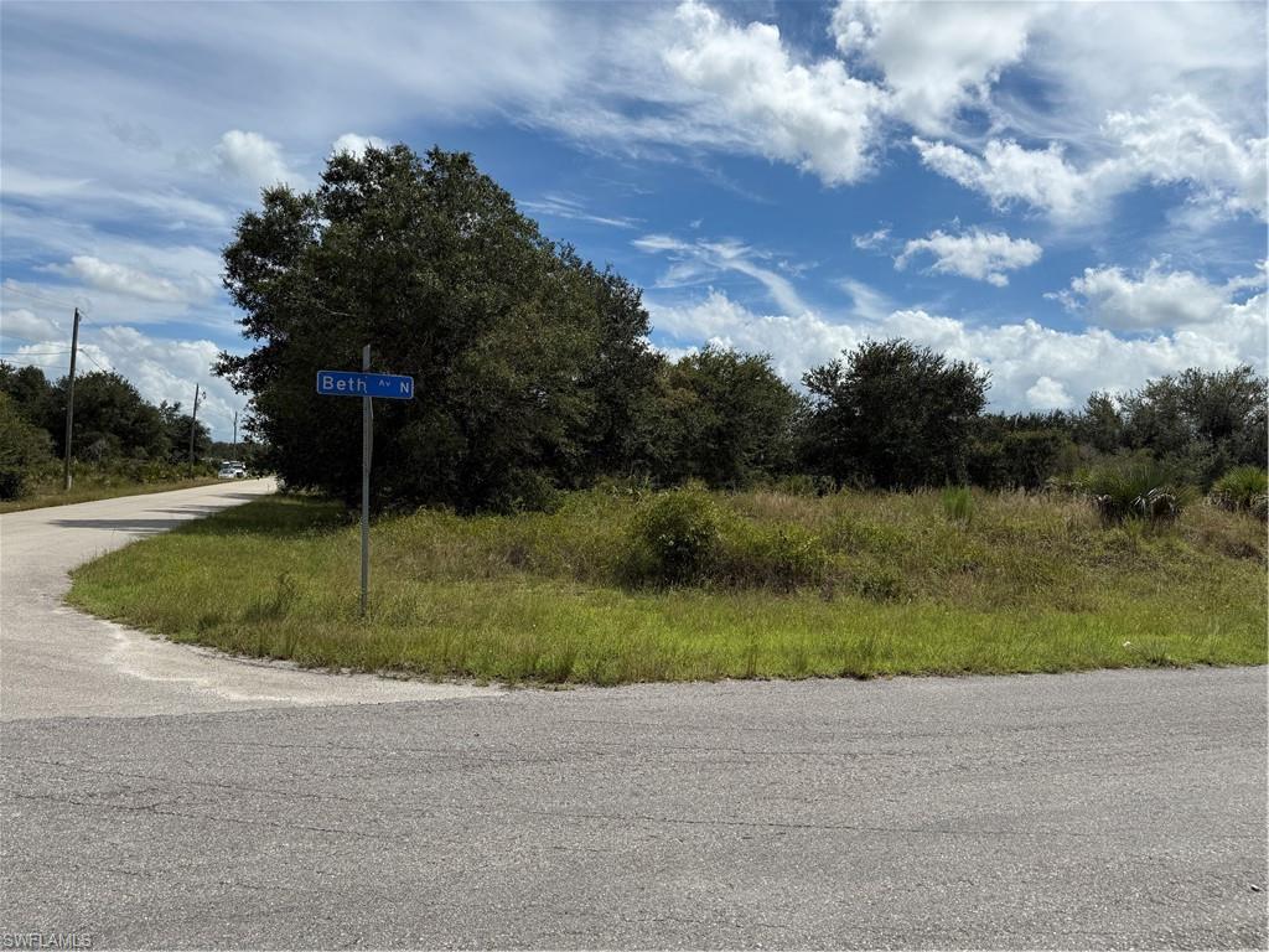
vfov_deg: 56.8
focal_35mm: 24
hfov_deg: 71.6
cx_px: 634
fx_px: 880
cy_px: 476
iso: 80
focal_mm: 6.76
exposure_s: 1/8130
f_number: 1.78
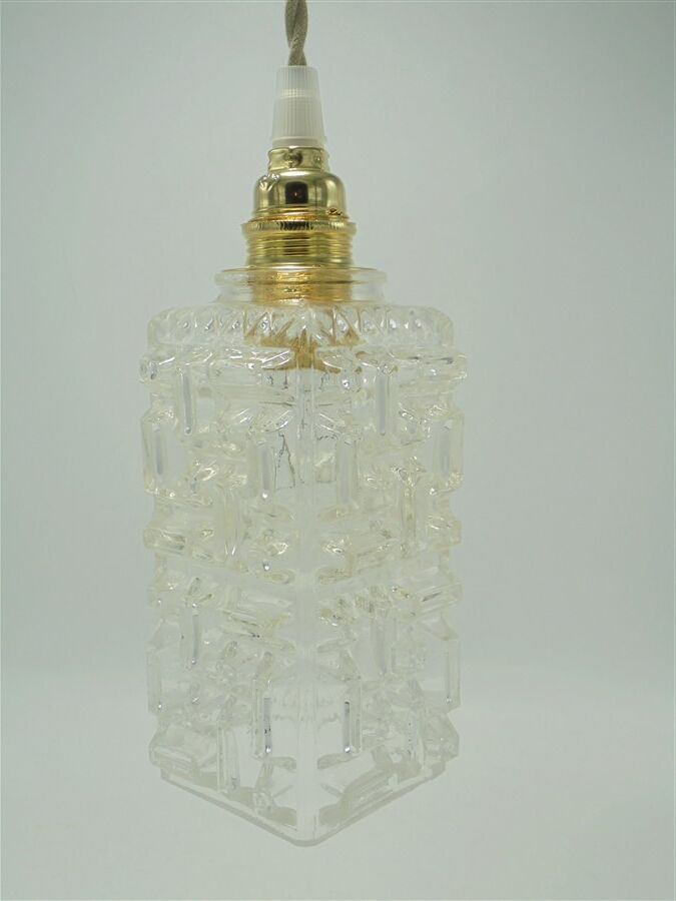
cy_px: 450
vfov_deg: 49.0
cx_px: 338
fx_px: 989
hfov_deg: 37.7
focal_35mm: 38
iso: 100
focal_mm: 6.9
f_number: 4.2
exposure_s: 1/100
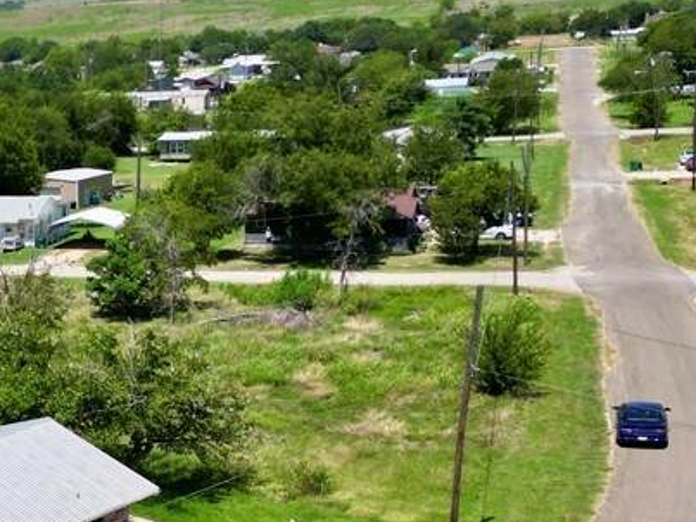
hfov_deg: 29.0
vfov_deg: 23.5
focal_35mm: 61
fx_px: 1226
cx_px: -45
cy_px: 447
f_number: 1.7
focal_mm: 6.72
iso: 110
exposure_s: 1/3000
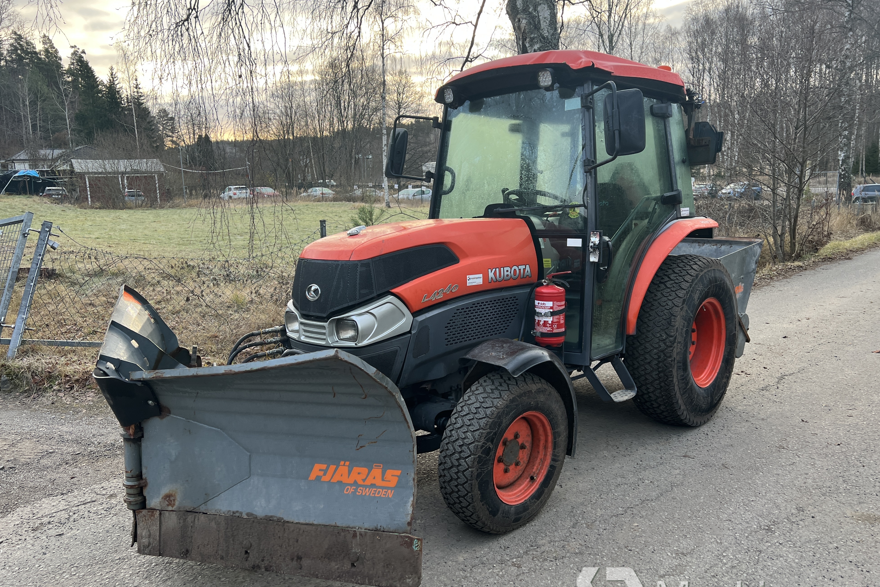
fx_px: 684
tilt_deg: -12.4
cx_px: 440
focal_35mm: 28
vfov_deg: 46.4
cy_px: 304
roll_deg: +3.6
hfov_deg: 65.5
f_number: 1.5
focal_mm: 5.7
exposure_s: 1/266
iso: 40
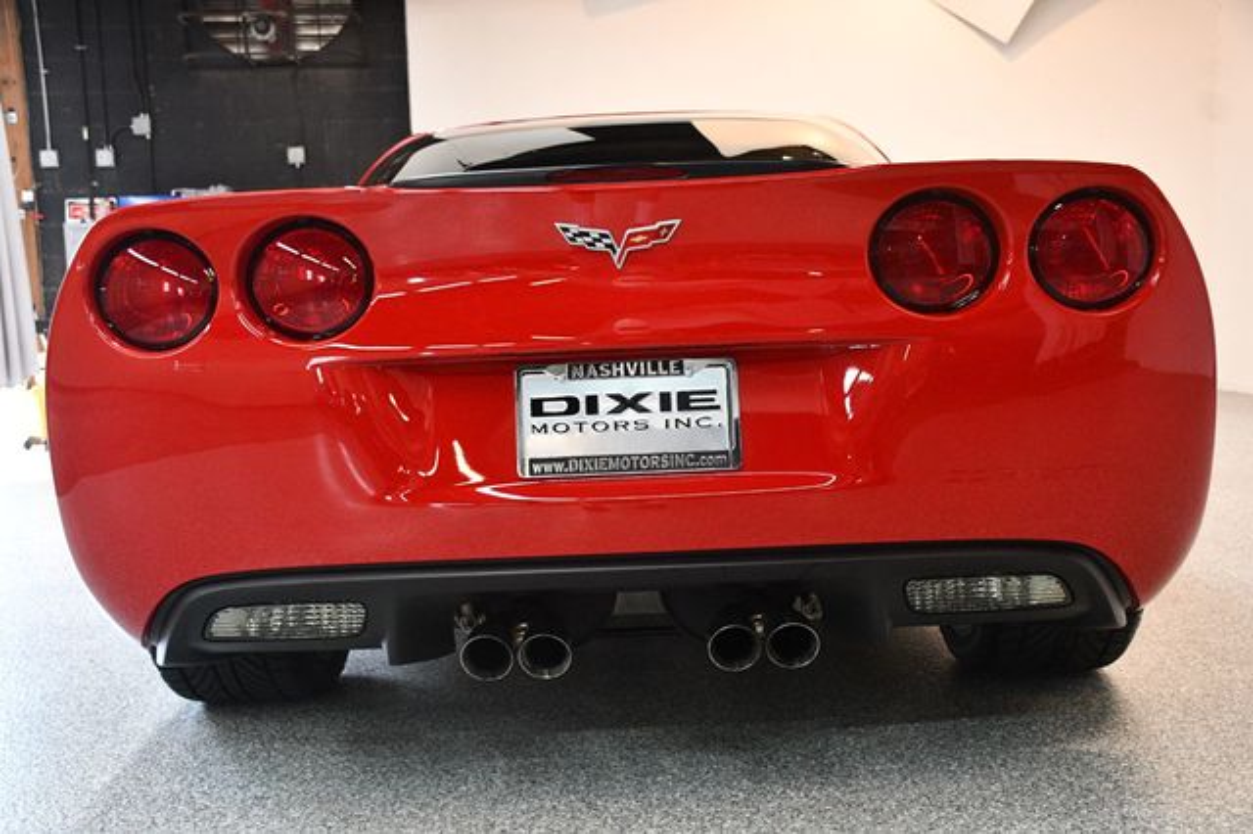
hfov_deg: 49.6
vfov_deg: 34.2
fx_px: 1357
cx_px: 626
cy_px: 417
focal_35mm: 39
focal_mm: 26
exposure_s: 1/125
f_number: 3.8
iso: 2800
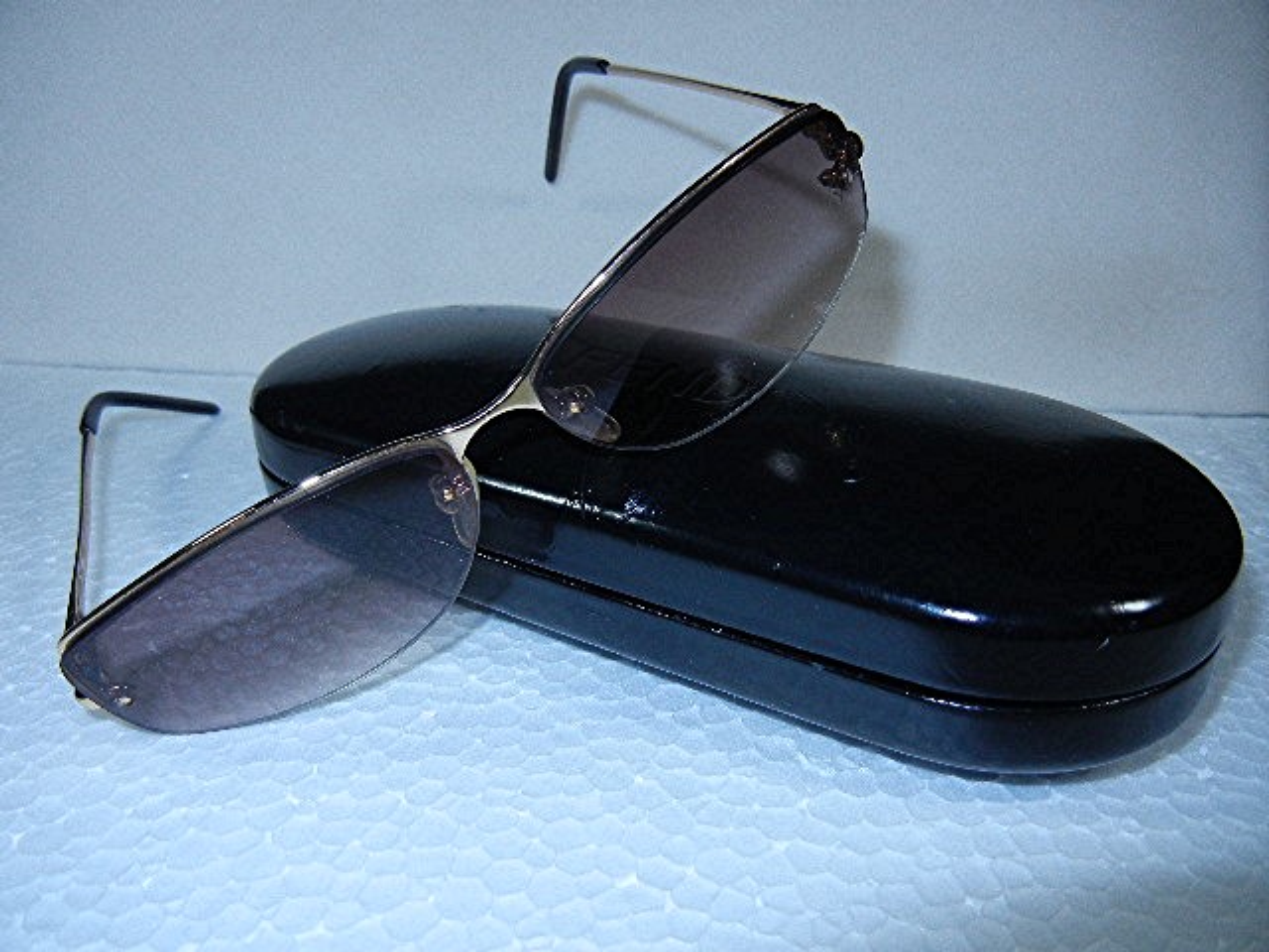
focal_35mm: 30
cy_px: 476
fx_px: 1100
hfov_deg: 60.0
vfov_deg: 46.8
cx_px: 634
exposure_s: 1/30
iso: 200
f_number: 7
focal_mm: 5.4
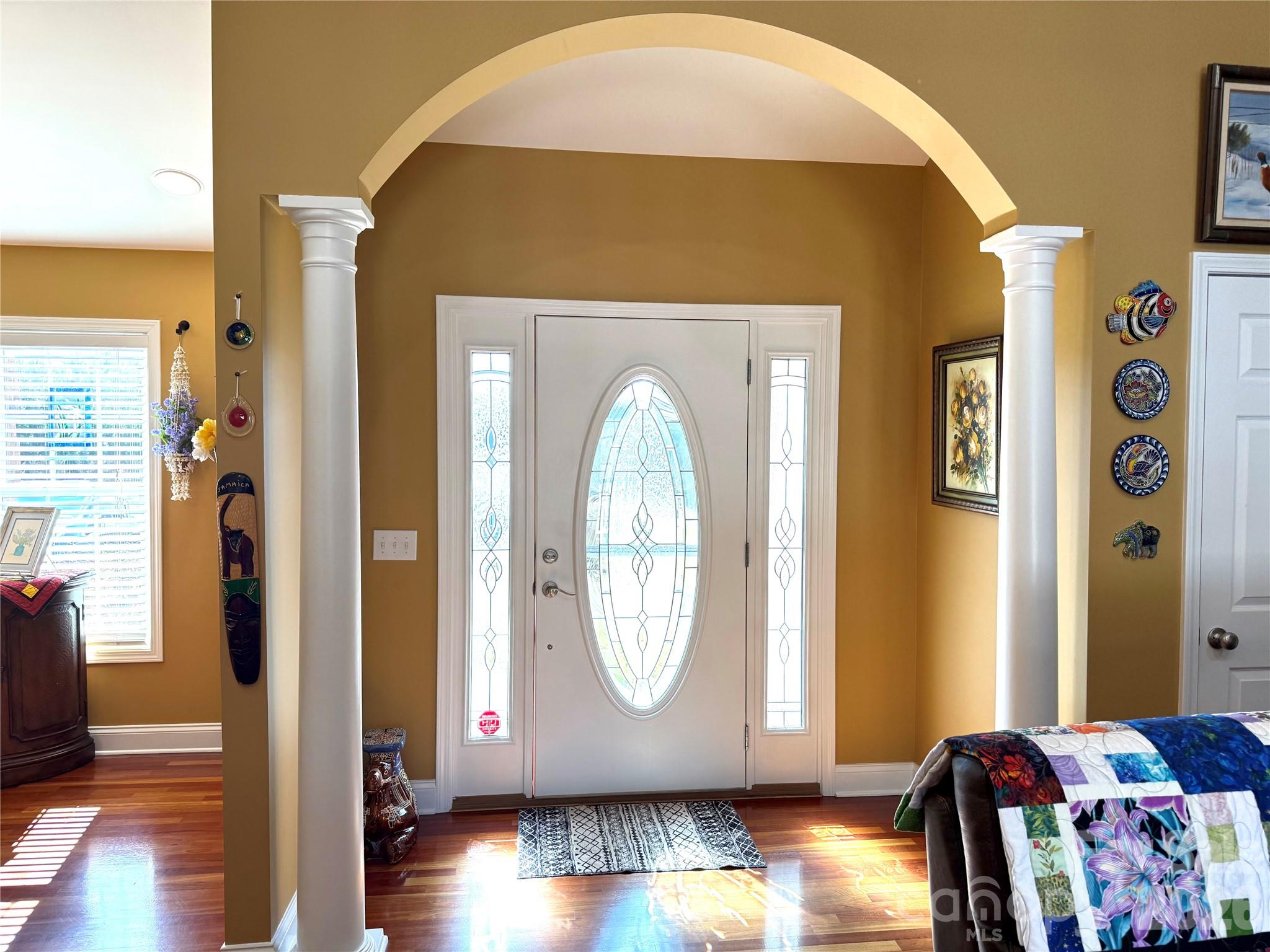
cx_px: 635
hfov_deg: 71.6
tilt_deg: -1.4
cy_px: 476
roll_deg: -0.3
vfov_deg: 56.8
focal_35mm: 24
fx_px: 881
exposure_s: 1/312
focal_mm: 6.76
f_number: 1.78
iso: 100
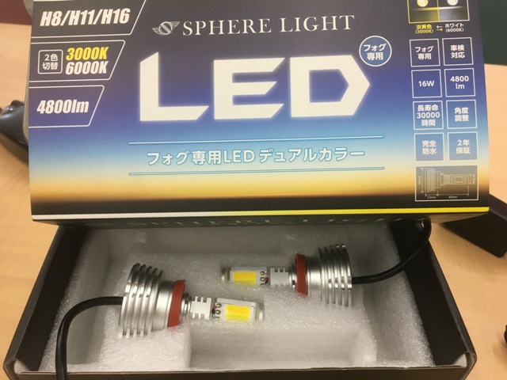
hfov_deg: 61.7
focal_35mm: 29
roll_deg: -2.8
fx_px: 425
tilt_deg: -40.8
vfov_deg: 48.2
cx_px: 254
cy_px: 190
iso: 64
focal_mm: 4.15
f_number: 2.2
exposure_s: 1/30
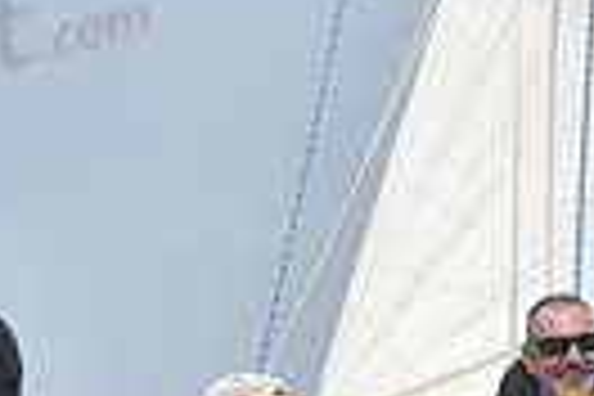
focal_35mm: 344
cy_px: 668
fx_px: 5676
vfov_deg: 4.0
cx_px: 387
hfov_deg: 6.0
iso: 320
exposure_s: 1/800
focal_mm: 78
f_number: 11
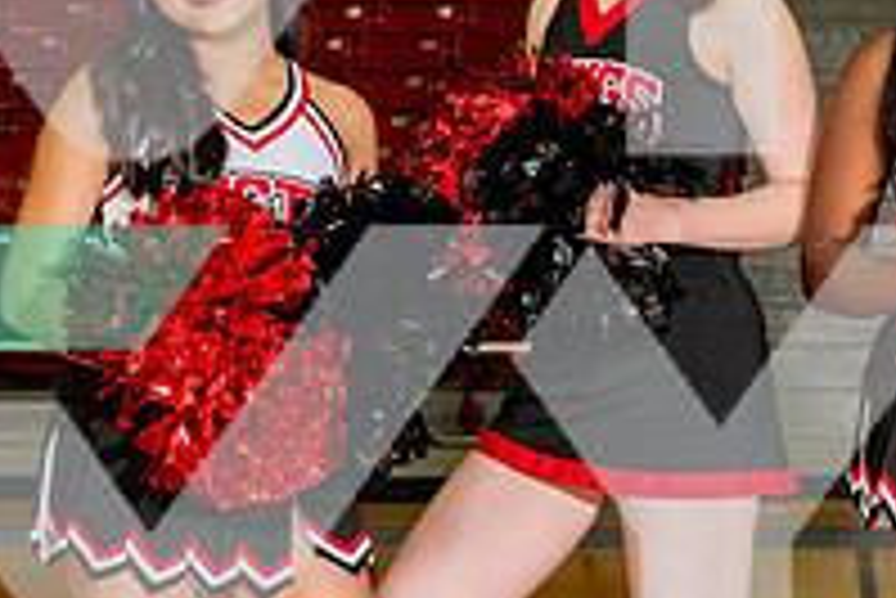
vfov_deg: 8.6
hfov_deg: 12.7
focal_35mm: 160
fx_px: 3985
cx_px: 905
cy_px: 465
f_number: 7.1
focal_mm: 55
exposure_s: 1/320
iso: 800
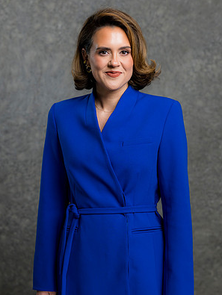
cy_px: 143
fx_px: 794
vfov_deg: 21.1
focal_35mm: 93
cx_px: 111
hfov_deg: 15.9
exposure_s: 1/200
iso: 125
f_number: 5
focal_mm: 85
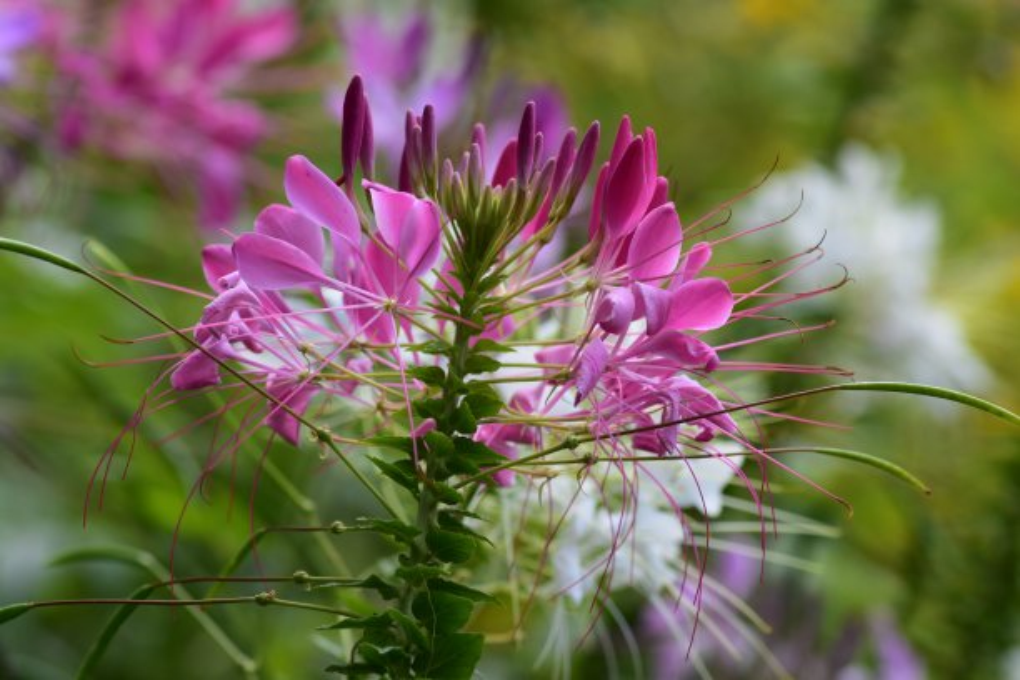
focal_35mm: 202
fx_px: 5737
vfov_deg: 6.8
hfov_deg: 10.2
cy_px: 340
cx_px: 510
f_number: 9
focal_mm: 135
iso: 400
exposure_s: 1/160
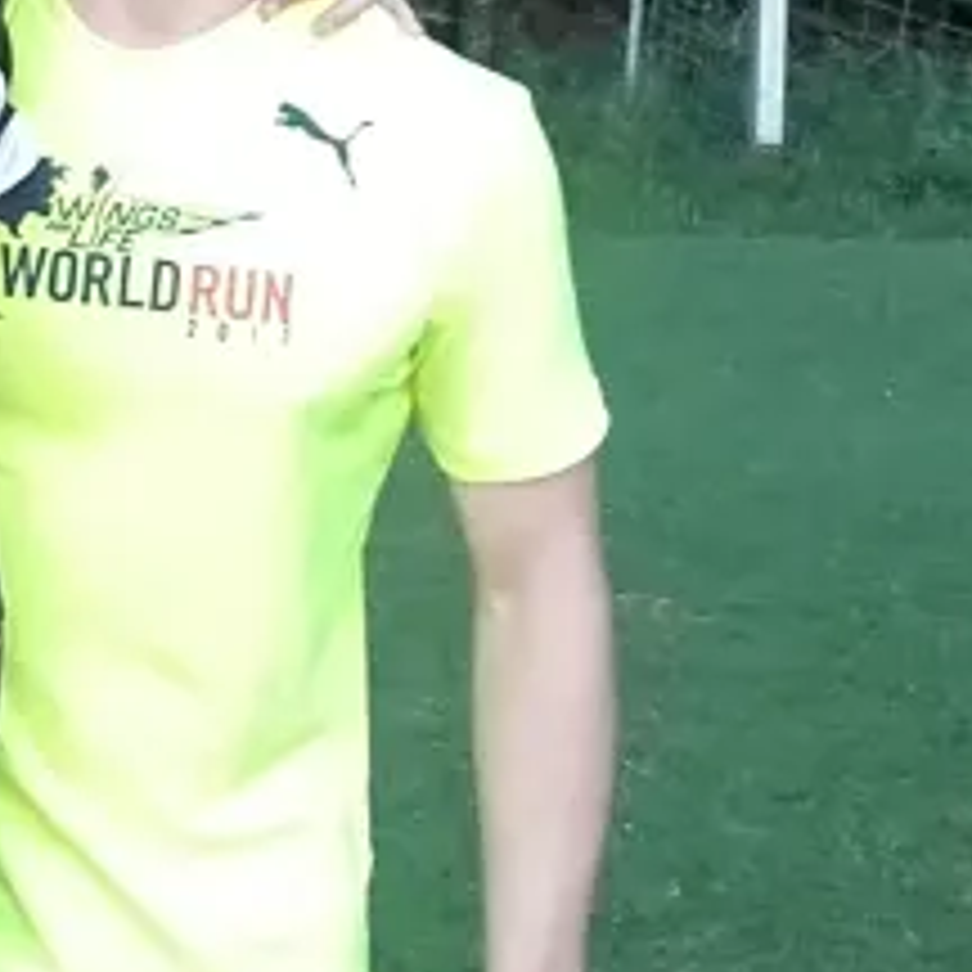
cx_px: -180
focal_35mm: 152
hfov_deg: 11.3
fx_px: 4829
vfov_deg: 11.5
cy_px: 292
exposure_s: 1/33
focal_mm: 3.31
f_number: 2.2
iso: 110
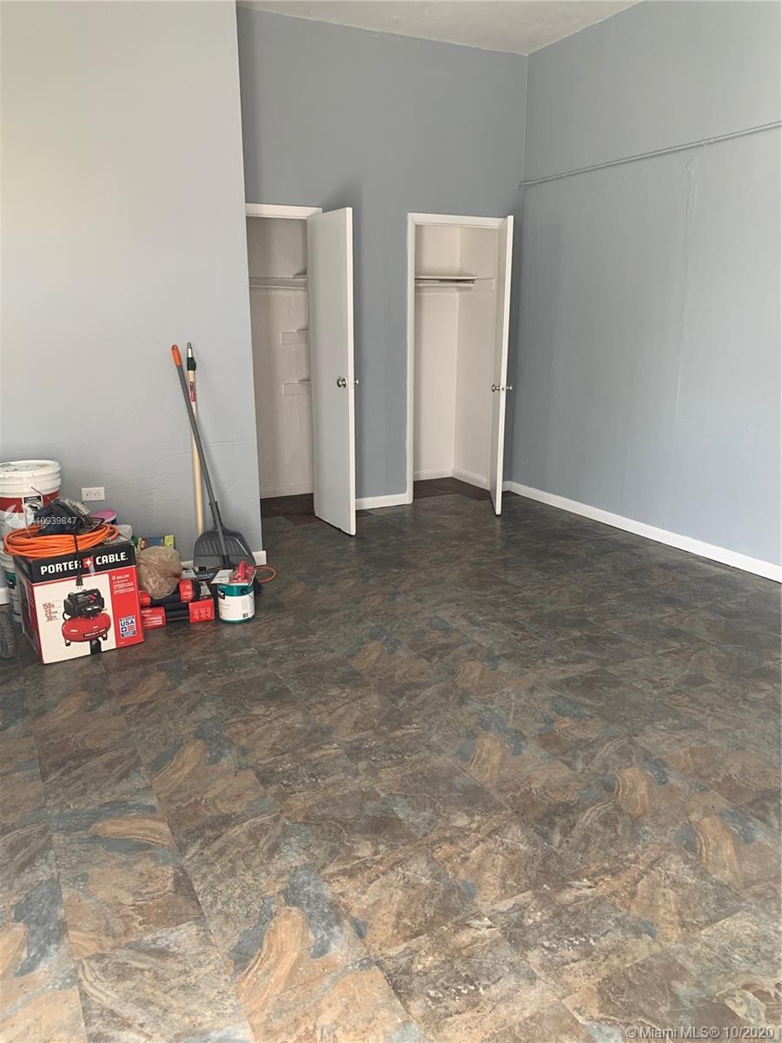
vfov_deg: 67.3
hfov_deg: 53.1
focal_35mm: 26
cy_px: 522
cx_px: 391
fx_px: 783
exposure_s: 1/121
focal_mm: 4.25
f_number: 1.8
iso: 100
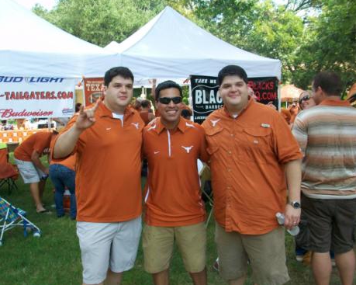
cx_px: 168
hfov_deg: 52.8
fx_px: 358
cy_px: 143
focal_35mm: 34
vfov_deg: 43.3
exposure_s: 1/100
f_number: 2.8
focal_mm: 5.7
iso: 64
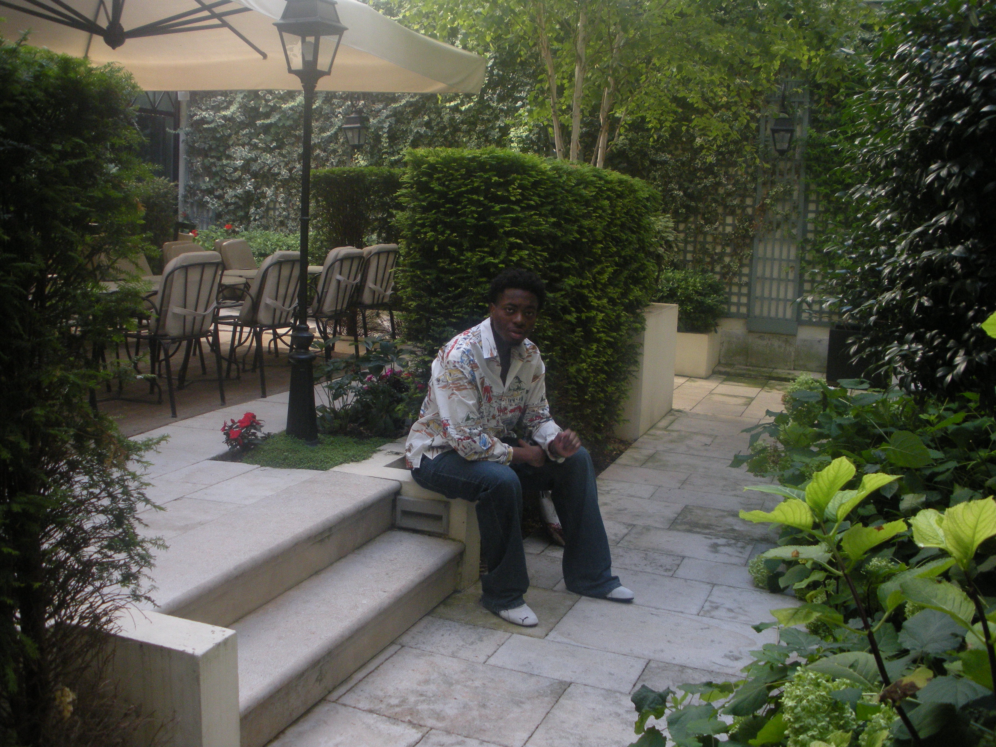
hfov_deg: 51.4
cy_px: 374
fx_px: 1036
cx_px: 498
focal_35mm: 36
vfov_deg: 39.7
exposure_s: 1/125
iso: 189
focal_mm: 6.3
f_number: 3.5
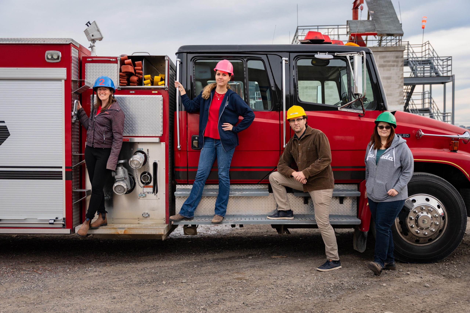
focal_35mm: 40
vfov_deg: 33.2
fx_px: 525
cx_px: 235
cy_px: 168
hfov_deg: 48.2
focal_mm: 36.7
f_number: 2.8
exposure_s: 1/3200
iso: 640
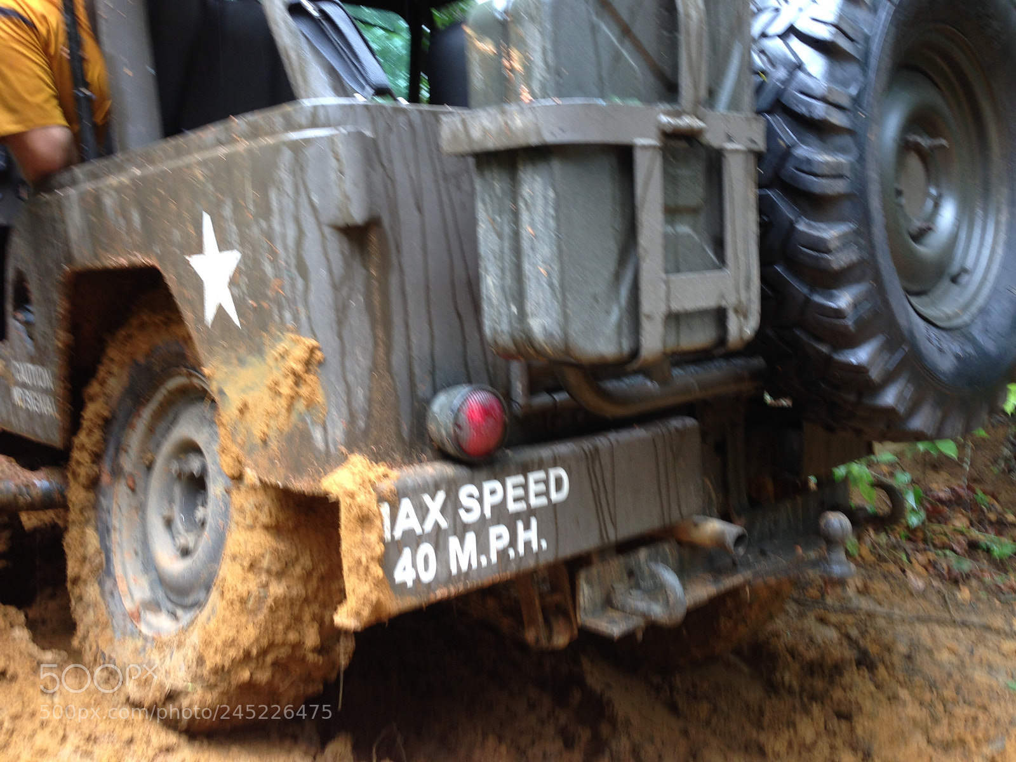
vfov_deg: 42.9
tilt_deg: +9.1
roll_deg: -1.5
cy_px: 381
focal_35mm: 33
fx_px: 969
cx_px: 508
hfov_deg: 55.4
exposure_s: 1/30
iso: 50
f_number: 2.4
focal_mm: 4.12
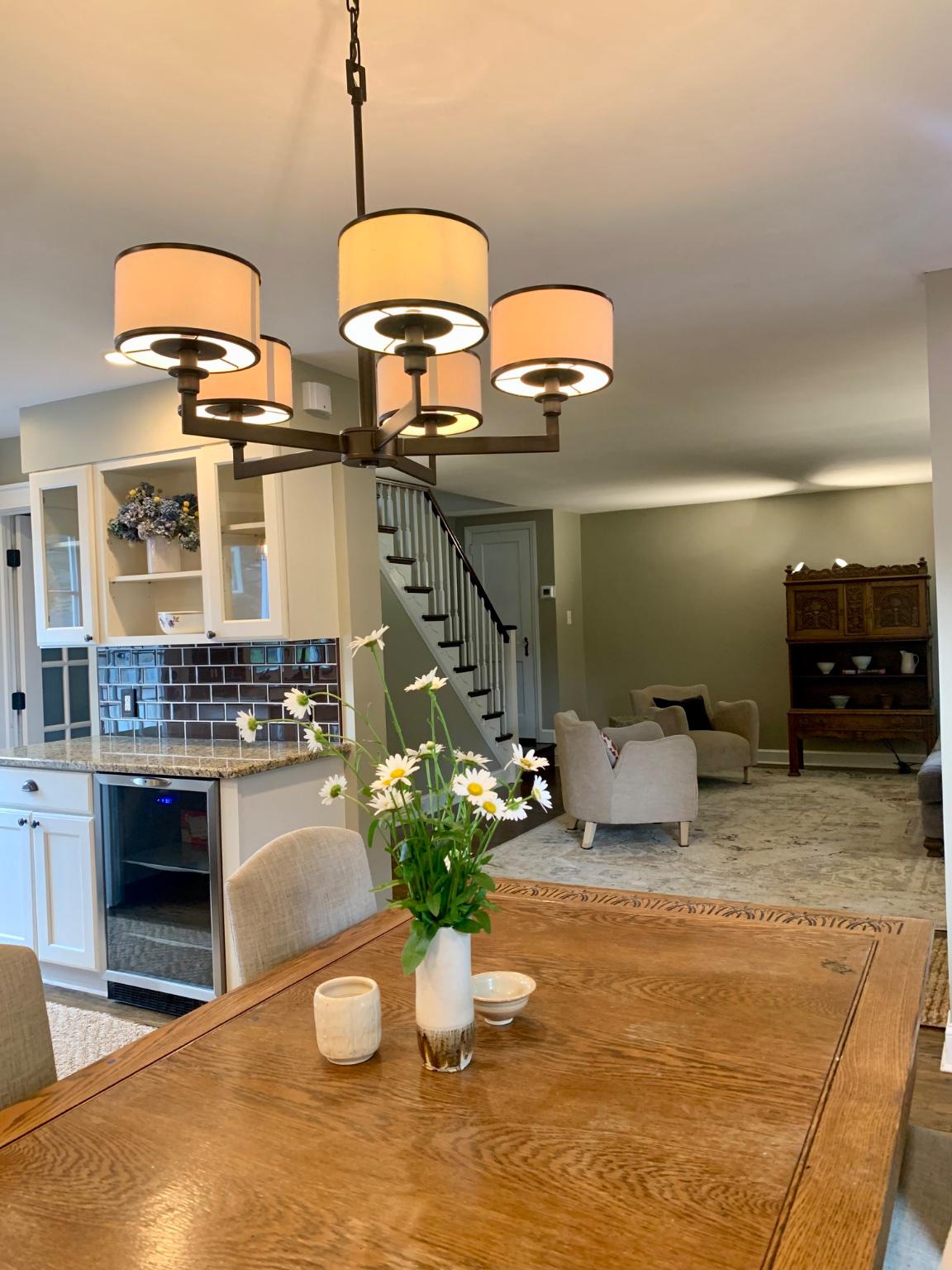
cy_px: 635
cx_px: 476
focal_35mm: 26
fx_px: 953
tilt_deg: -0.3
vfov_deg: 67.3
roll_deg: +2.5
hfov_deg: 53.1
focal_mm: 4.25
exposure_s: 1/60
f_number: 1.8
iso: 320
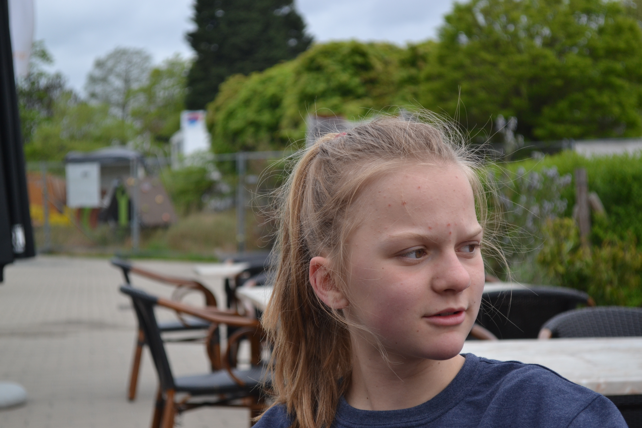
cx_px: 321
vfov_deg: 16.6
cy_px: 214
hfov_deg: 24.6
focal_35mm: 82
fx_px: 1471
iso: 400
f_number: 5.6
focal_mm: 55
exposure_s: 1/500
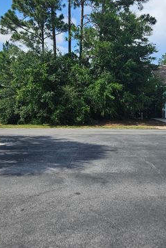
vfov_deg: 57.2
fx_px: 228
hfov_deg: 40.0
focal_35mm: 33
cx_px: 85
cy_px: 121
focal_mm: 5.4
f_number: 1.8
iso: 25
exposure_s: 1/1765
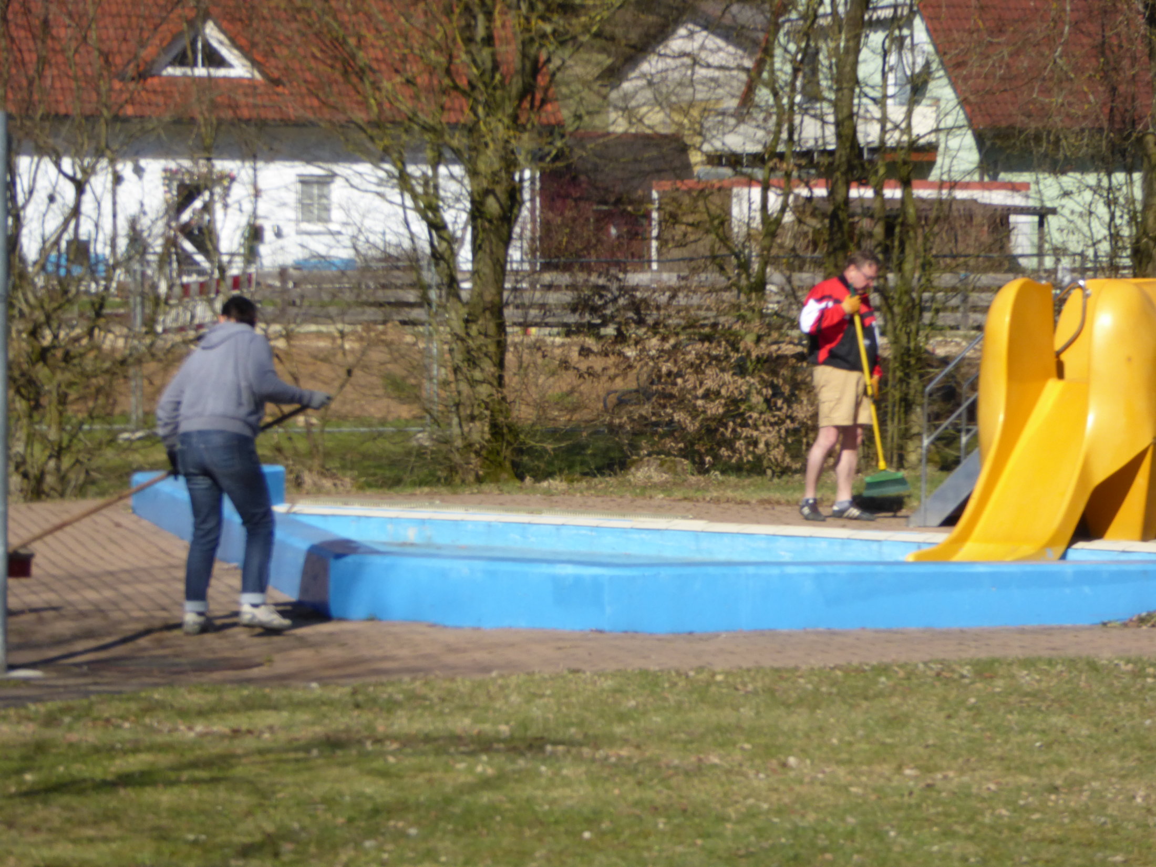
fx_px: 3840
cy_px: 434
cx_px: 578
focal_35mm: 115
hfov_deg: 17.1
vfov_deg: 12.9
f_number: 5.1
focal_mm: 20.6
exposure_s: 1/1000
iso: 200
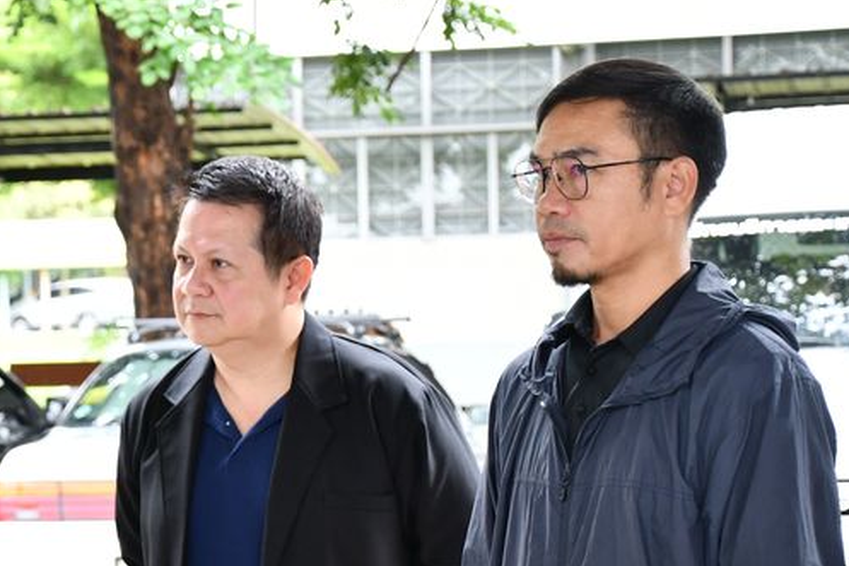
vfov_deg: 10.1
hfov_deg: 15.0
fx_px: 3206
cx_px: 188
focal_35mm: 136
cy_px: 360
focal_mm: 44
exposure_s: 1/125
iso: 1000
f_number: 4.5
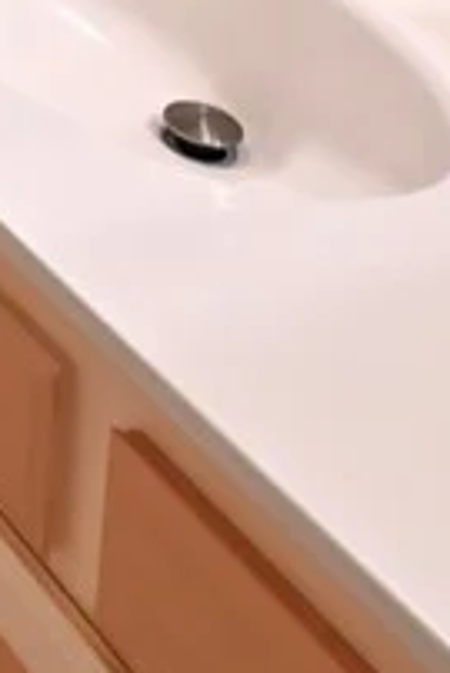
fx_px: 1404
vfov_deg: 18.4
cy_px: -653
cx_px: -463
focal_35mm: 75
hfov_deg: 14.8
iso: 5000
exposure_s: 1/60
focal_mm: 14
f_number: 7.1
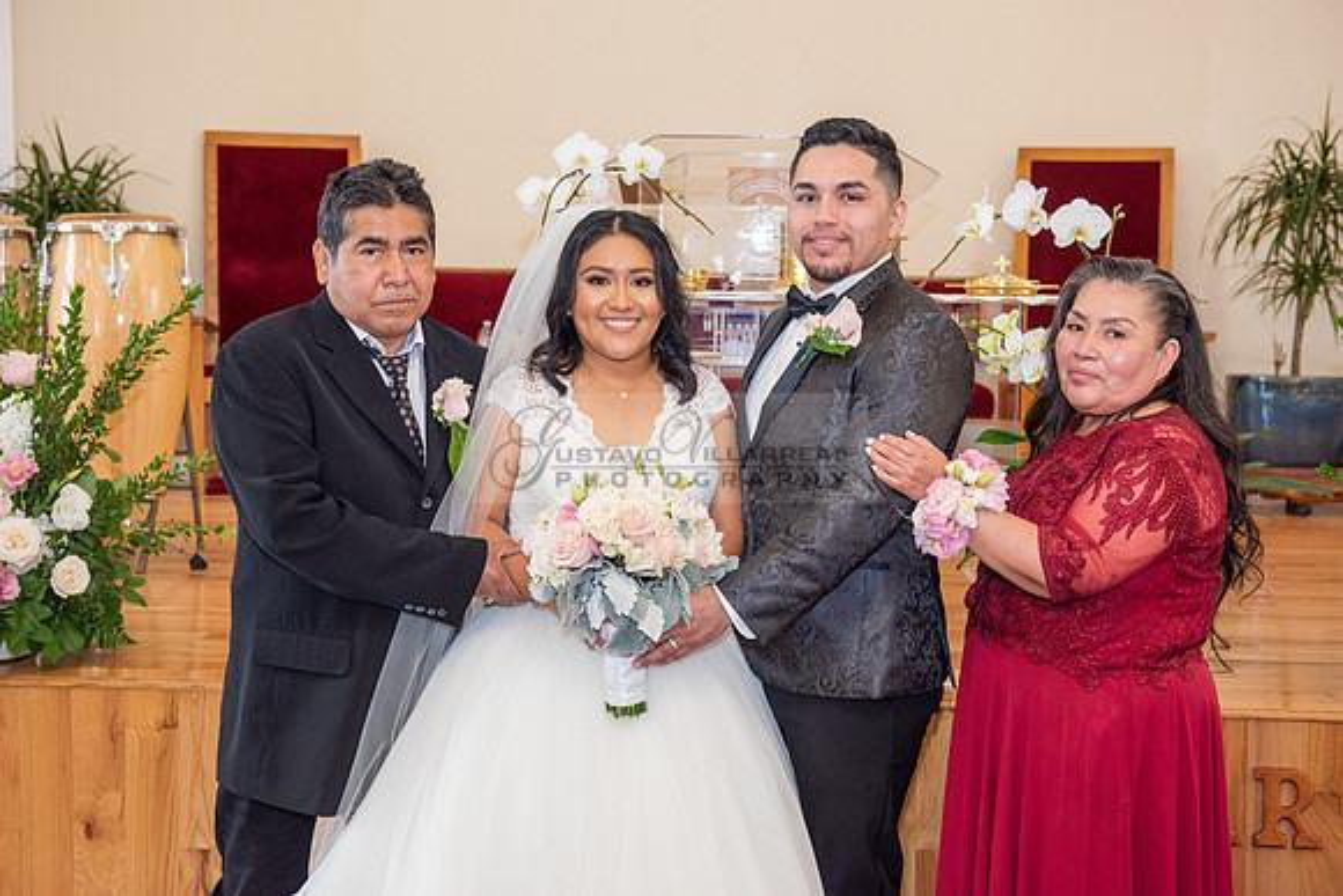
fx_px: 1940
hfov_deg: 38.2
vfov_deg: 26.0
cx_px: 672
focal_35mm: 52
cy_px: 448
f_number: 4.5
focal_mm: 52
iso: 1000
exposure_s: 1/160
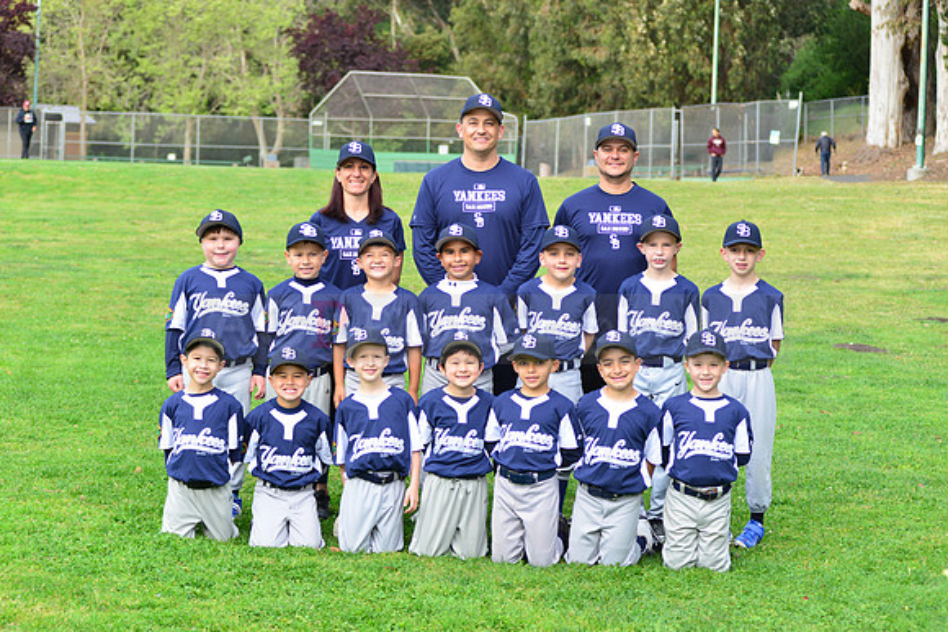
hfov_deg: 25.4
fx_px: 2107
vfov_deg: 17.1
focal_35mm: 80
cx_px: 474
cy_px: 316
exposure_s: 1/200
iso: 320
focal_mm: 80
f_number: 5.6
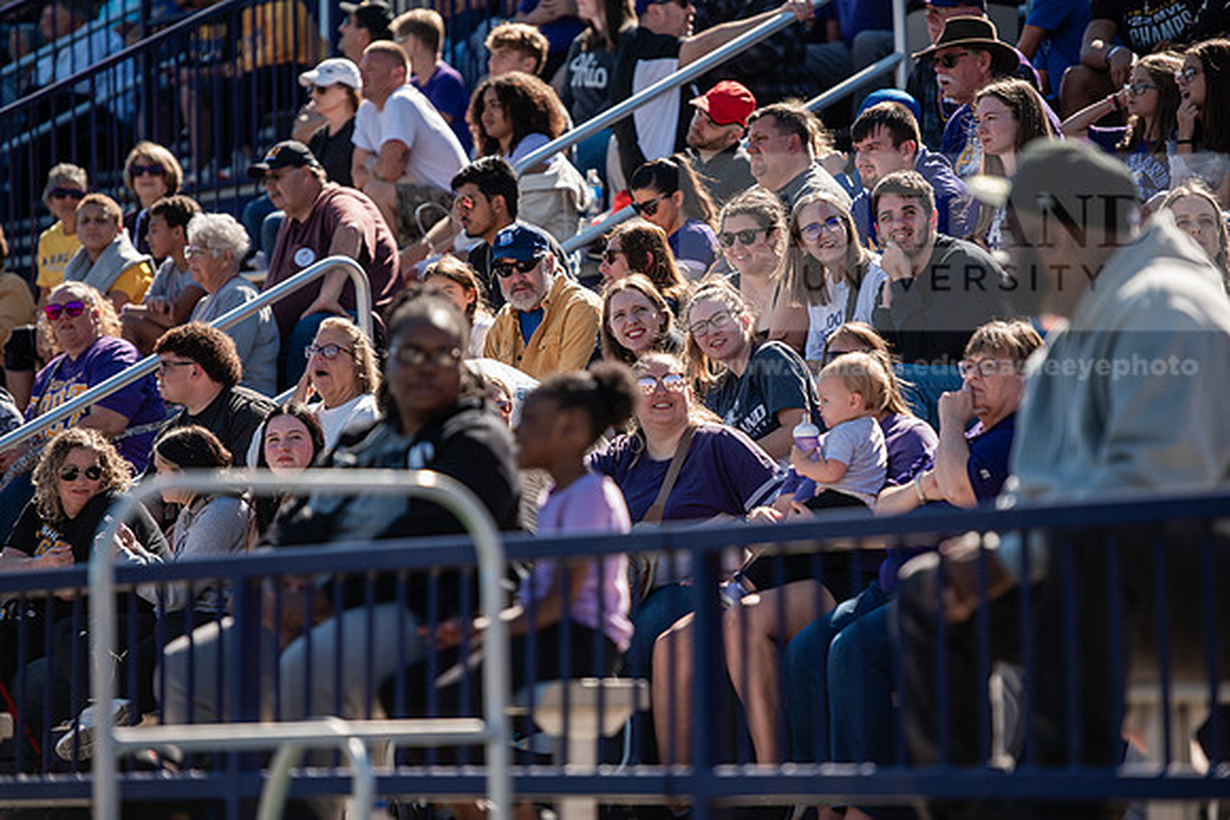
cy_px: 410
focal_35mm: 175
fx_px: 5980
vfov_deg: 7.9
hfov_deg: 11.7
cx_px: 615
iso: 125
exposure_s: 1/800
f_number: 3.2
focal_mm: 175
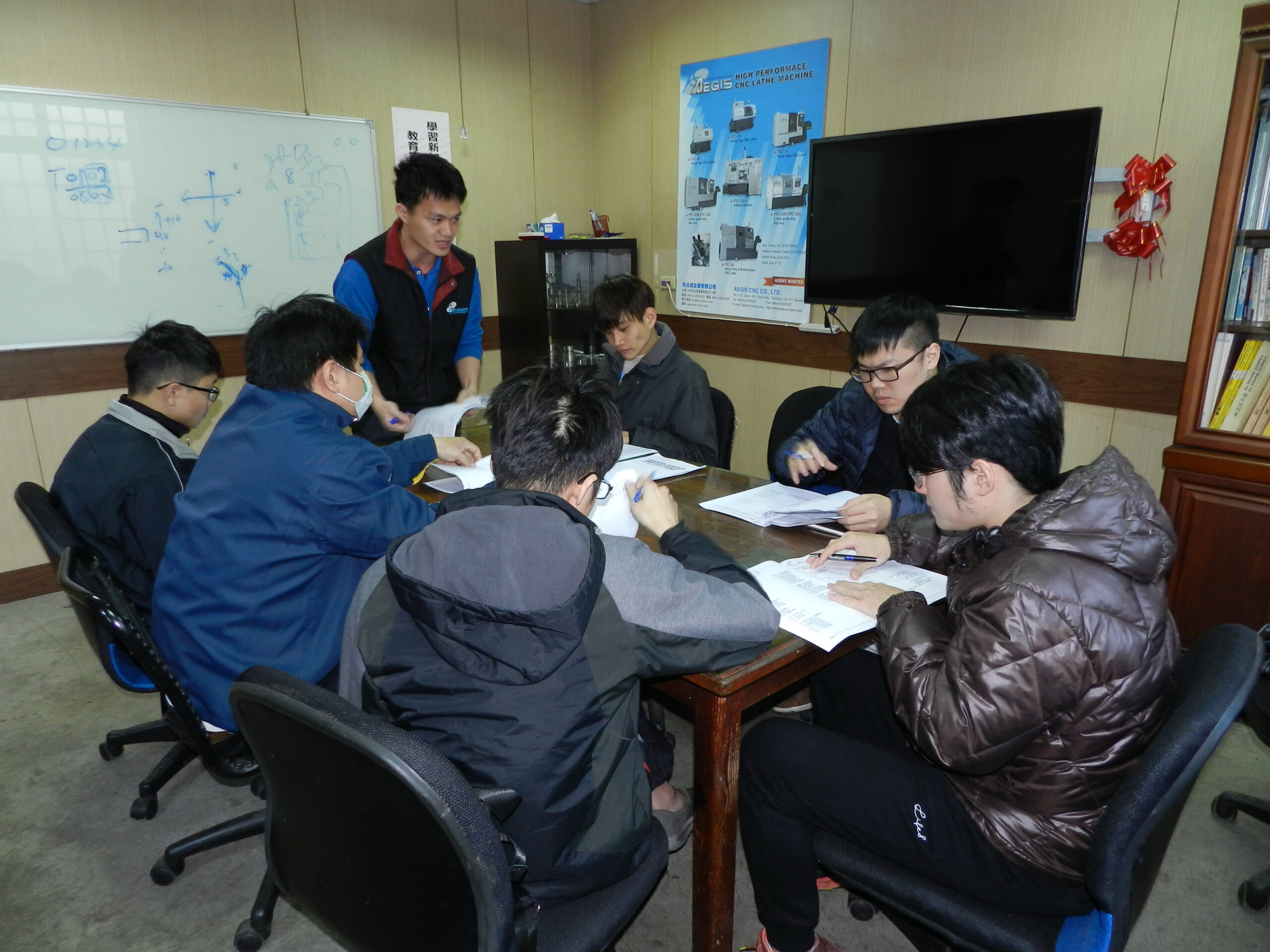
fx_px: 844
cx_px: 635
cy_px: 476
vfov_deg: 58.9
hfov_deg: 73.9
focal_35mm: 23
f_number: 3.4
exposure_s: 1/30
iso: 200
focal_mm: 4
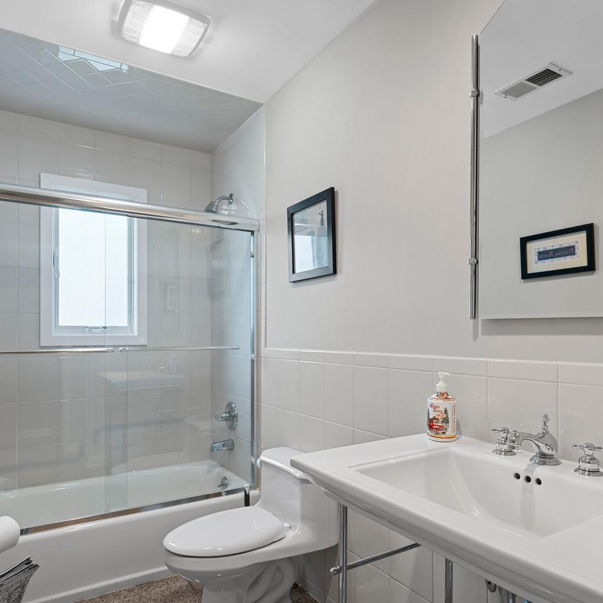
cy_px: 349
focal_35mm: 22
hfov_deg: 69.5
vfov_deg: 69.2
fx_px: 434
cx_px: 279
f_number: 10
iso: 400
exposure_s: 1
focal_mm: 14
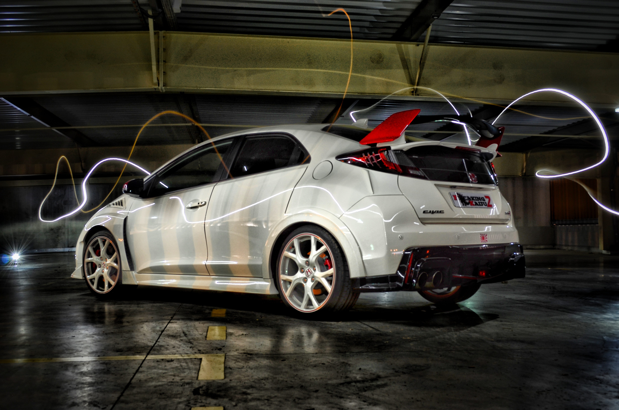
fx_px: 669
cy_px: 205
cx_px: 310
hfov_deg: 49.6
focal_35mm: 39
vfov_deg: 34.1
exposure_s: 20
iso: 100
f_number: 8
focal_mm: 26
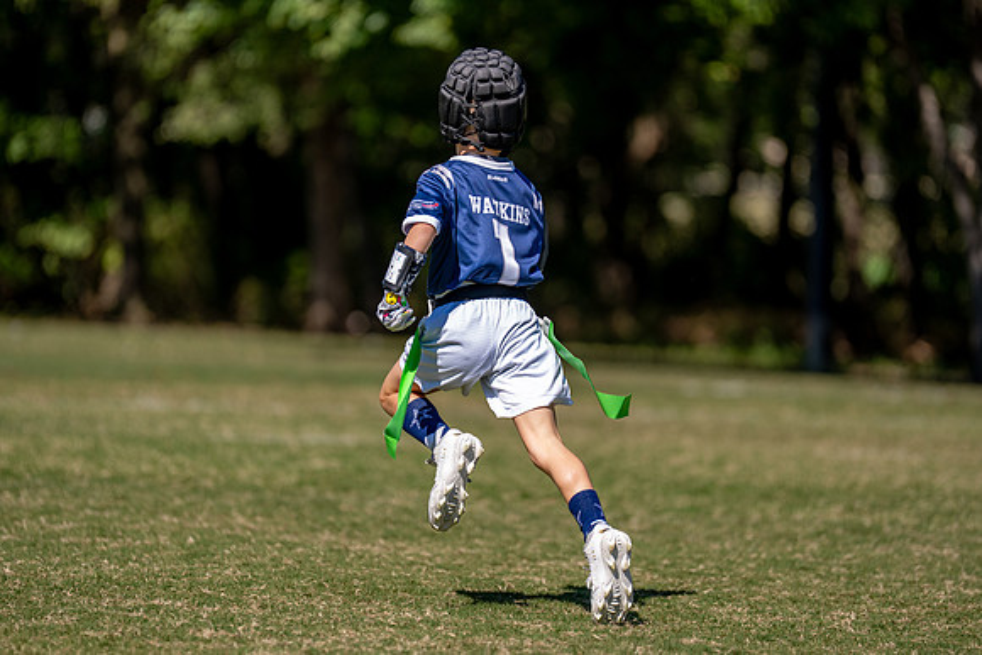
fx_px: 5934
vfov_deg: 6.3
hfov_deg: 9.5
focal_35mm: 217
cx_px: 480
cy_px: 326
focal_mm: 200
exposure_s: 1/2500
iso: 160
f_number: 2.8
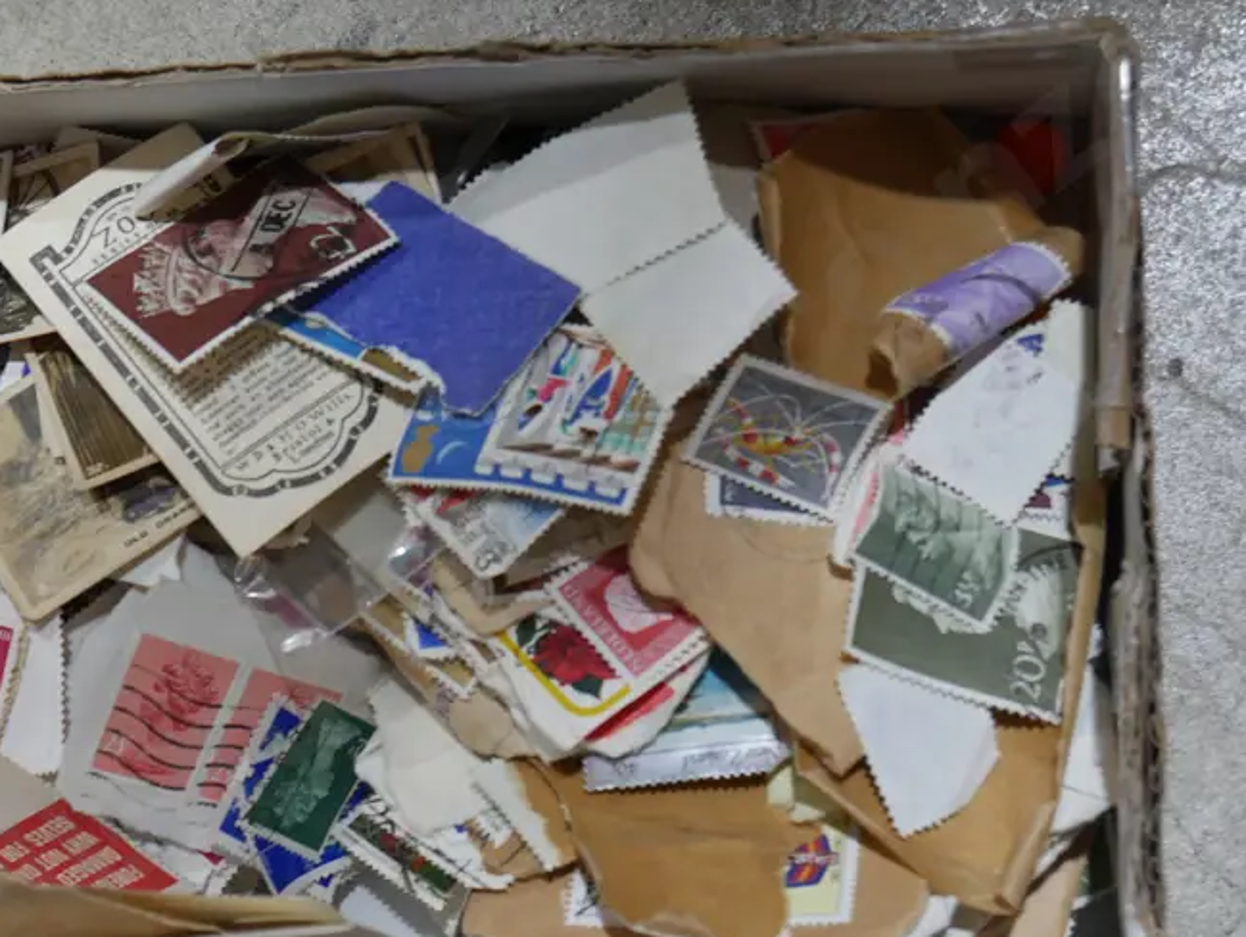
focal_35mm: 82
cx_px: 303
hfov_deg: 23.6
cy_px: 704
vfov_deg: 17.9
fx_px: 2954
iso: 500
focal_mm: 26
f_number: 5.3
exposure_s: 1/60
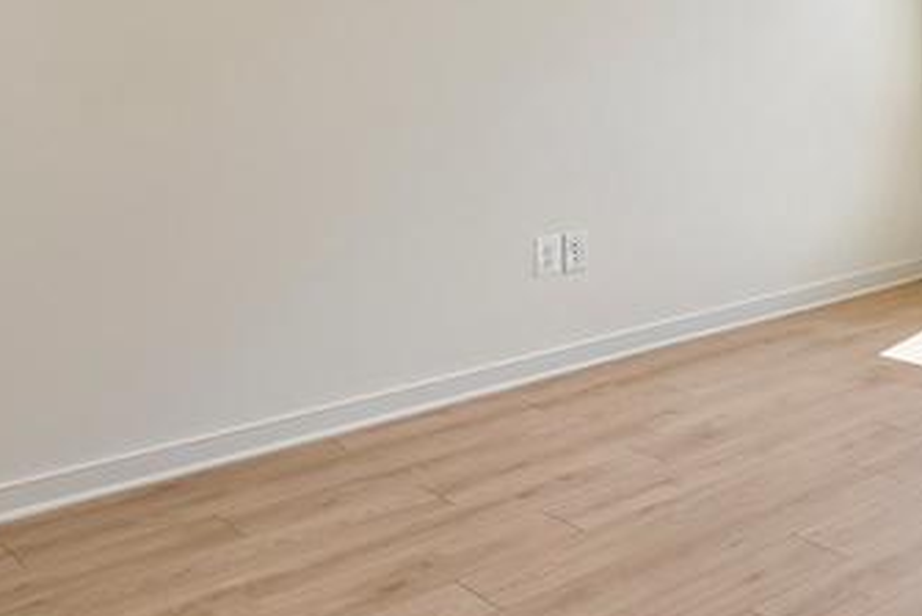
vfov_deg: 27.7
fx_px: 1179
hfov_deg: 35.9
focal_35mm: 46
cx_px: 1030
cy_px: 10
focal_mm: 15
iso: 100
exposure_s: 1/125
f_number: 6.3
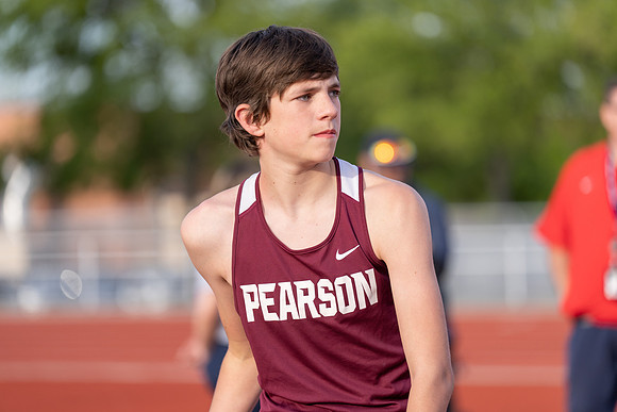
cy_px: 206
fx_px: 2708
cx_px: 308
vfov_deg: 8.7
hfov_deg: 13.0
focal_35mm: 158
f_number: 2.8
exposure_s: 1/1250
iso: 200
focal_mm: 158
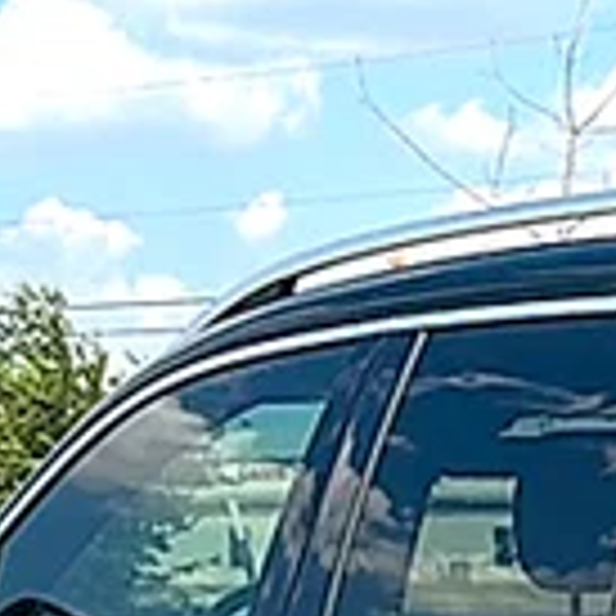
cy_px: 888
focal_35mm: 171
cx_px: 962
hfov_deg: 9.9
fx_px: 3443
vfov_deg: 9.9
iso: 80
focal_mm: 6.86
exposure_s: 1/4049
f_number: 1.78
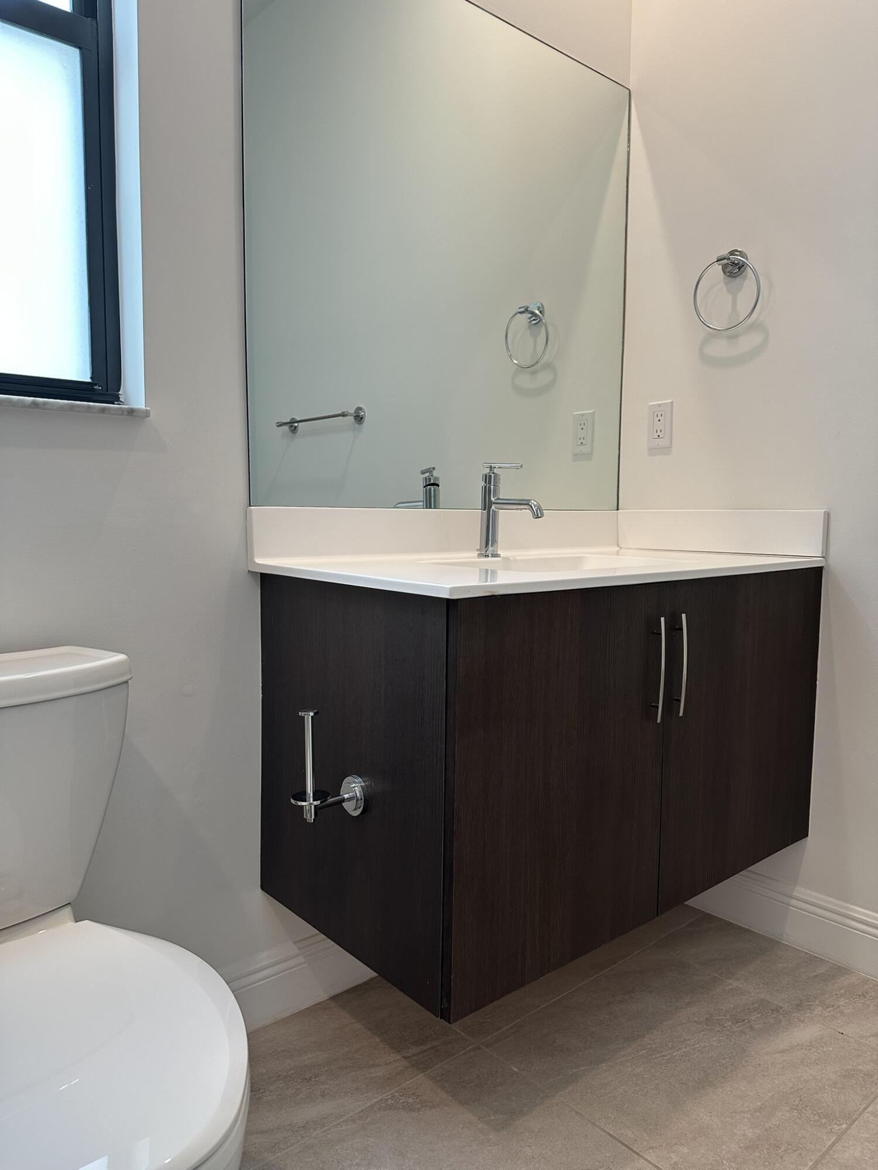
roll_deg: -1.2
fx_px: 812
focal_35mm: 24
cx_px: 439
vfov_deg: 71.6
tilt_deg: -5.1
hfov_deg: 56.8
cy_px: 585
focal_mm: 6.86
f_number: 1.78
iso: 160
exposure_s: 1/120
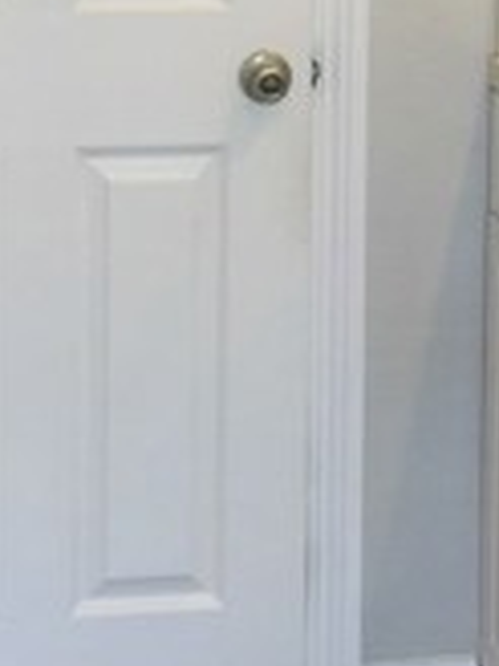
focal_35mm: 113
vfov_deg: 16.7
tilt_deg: -5.6
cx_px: 308
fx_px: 2172
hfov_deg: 13.1
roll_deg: -1.1
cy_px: -114
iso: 32
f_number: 2.2
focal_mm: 4.15
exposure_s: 1/40
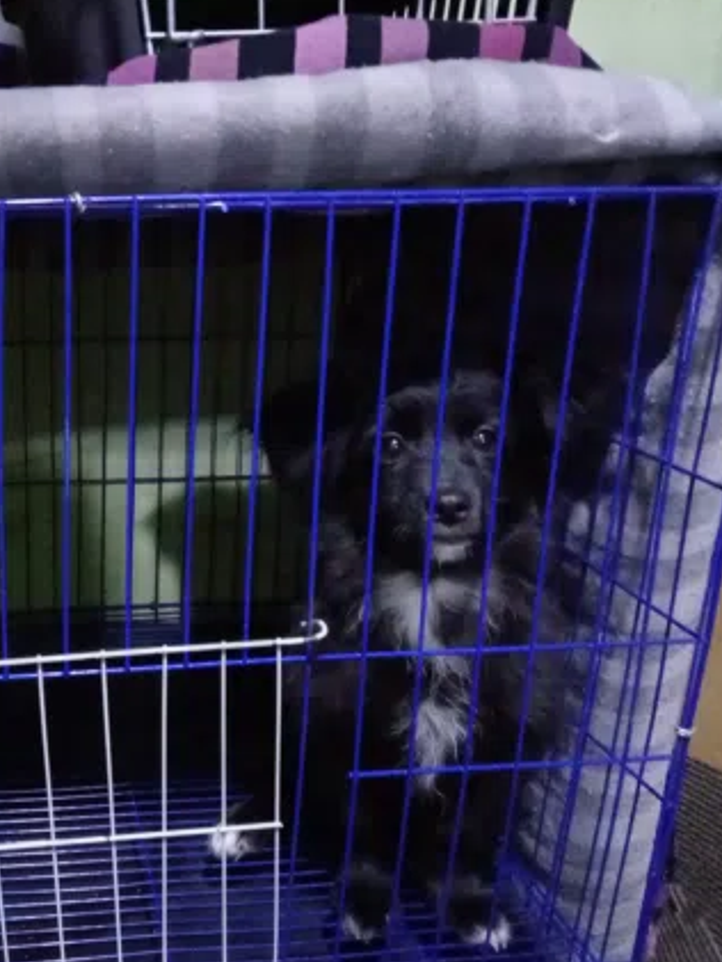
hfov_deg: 35.8
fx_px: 1056
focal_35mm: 38
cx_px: 89
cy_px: 542
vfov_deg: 48.8
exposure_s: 1/25
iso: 3095
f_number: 1.8
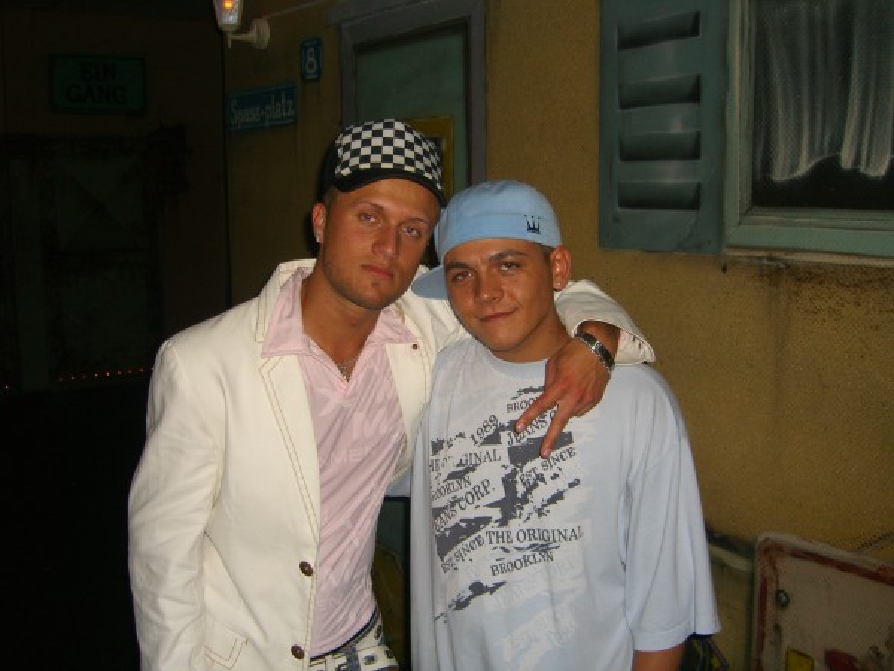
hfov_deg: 49.0
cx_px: 447
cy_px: 336
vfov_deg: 37.7
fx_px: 981
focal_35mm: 38
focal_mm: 7.9
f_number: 2.8
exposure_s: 1/60
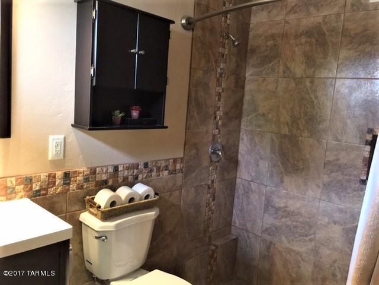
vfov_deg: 48.2
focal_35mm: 29
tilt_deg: -7.9
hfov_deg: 61.7
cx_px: 190
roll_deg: -4.2
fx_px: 318
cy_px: 142
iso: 80
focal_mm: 4.15
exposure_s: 1/15
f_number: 2.2
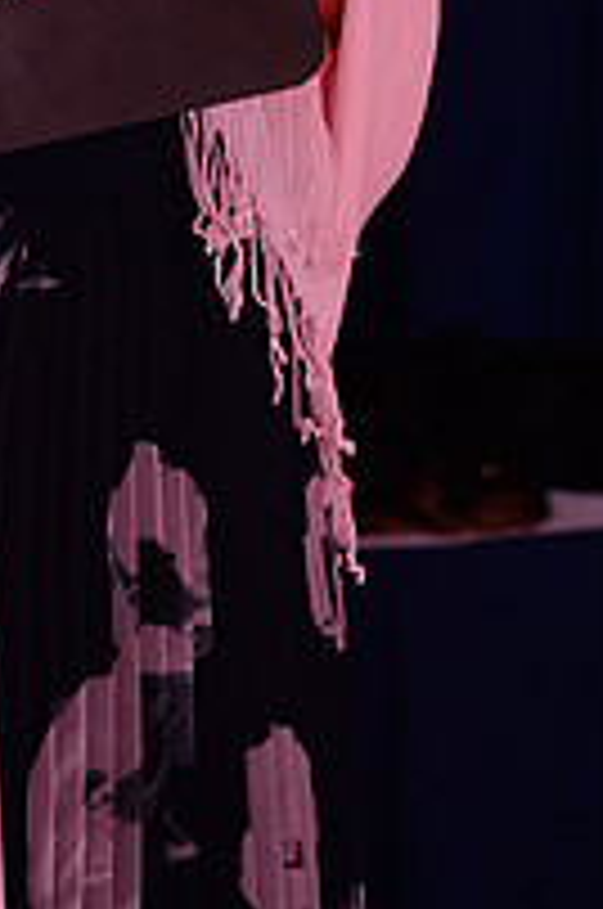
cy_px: -302
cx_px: 124
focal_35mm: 573
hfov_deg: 2.4
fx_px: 14445
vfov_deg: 3.6
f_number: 3.5
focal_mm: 200
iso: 1600
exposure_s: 1/250
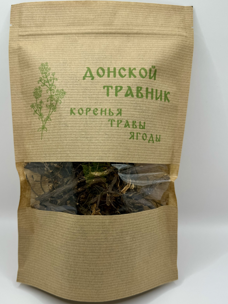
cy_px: 157
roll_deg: +0.3
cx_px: 98
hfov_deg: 49.6
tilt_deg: -24.9
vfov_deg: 63.4
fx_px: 246
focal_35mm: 28
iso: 80
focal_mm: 6.86
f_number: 1.78
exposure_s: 1/354
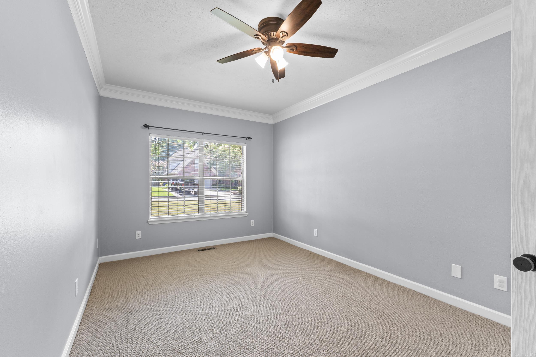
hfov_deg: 100.4
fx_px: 223
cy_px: 178
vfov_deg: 77.3
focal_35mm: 15
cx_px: 268
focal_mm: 10
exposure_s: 1/4
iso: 320
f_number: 8
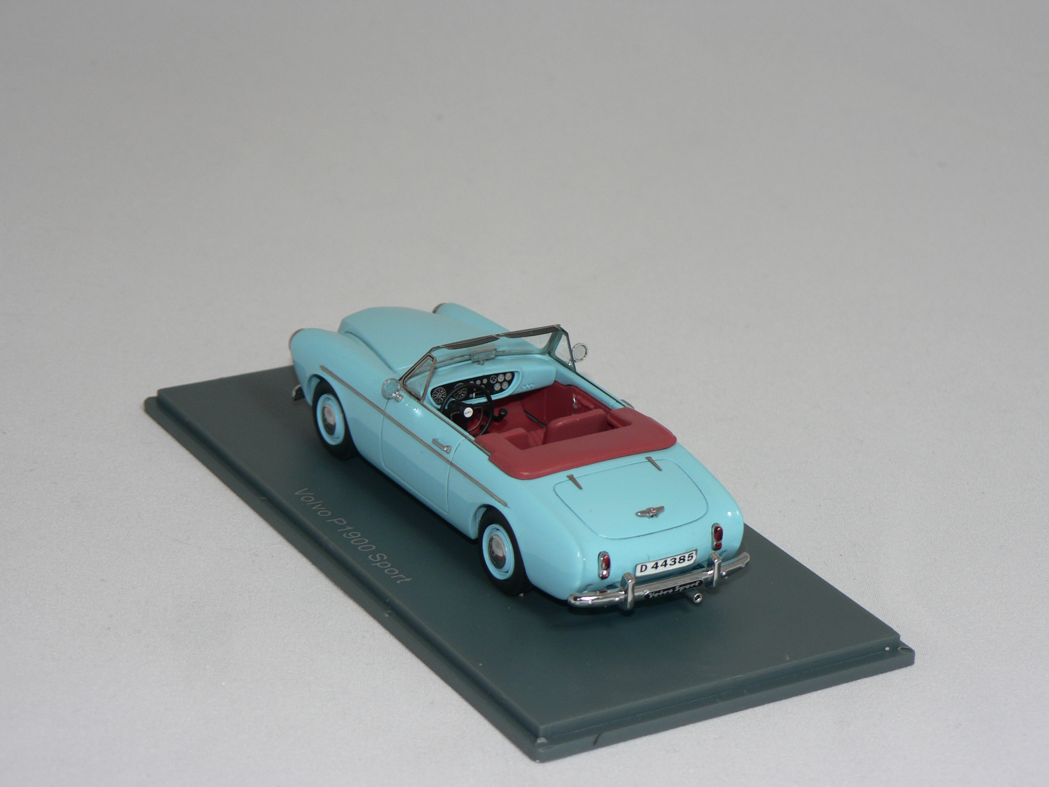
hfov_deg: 19.3
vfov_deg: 14.5
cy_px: 394
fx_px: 3091
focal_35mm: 102
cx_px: 524
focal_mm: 16.9
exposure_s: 1/60
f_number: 3.2
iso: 80
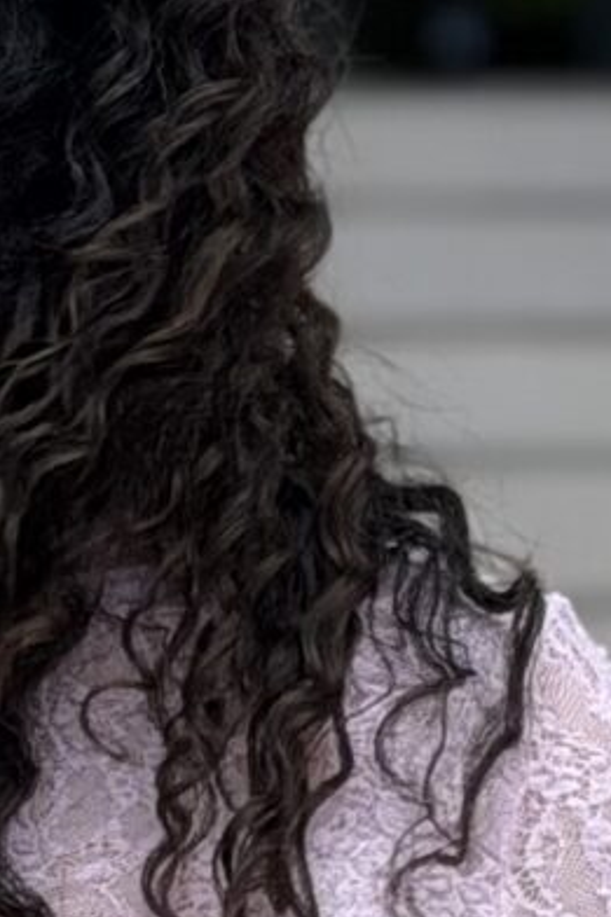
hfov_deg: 4.2
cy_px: 1640
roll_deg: -0.6
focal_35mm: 326
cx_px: -190
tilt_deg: -2.5
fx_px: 8306
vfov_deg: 6.2
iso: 64
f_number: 1.78
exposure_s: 1/1429
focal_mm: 6.76
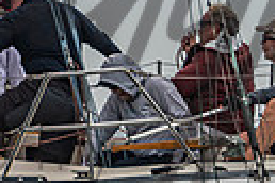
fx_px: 7753
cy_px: -7
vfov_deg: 1.4
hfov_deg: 2.0
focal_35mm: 1015
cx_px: 21
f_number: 8
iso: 400
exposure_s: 1/3200
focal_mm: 220
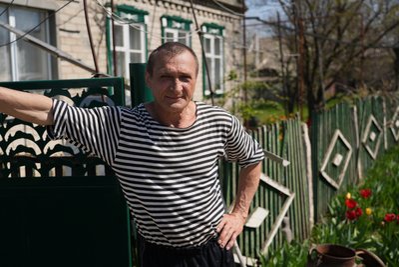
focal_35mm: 46
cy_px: 134
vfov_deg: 29.3
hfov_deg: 42.7
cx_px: 200
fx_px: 510
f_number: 4
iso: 100
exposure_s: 1/1600
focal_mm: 46
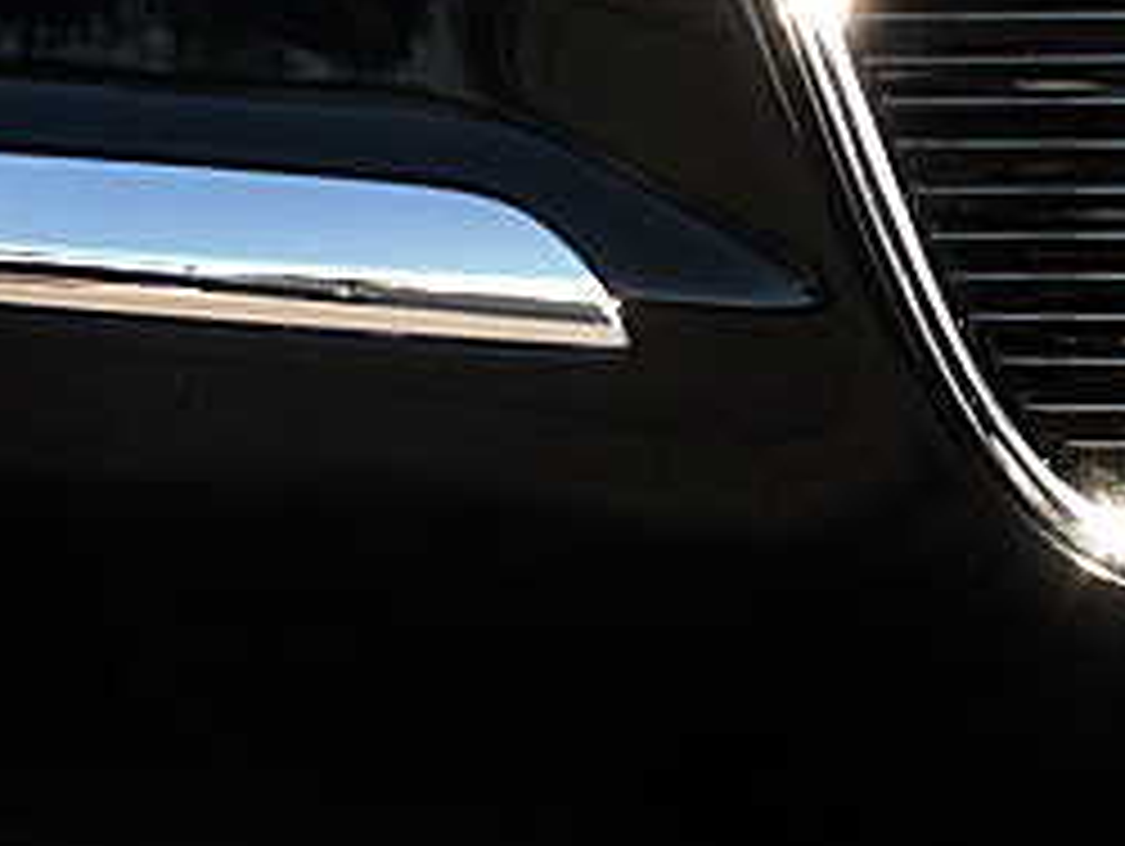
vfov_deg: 16.0
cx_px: 392
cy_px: 230
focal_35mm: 92
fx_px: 2993
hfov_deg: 21.2
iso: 50
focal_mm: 6.3
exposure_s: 1/125
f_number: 2.8
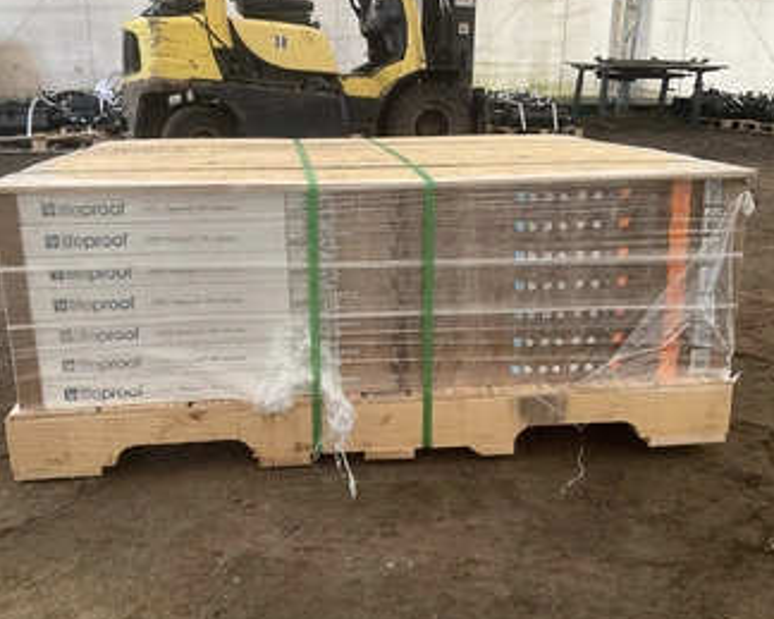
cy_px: 284
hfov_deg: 51.5
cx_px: 361
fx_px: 802
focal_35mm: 35
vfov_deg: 42.2
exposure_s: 1/60
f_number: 1.8
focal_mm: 3
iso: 100
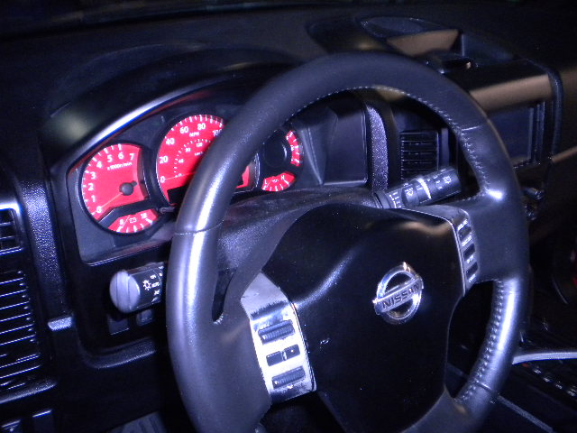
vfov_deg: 40.7
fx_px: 583
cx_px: 288
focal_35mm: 35
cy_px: 216
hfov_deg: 52.6
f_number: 3.1
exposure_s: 1/30
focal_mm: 6.3
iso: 400
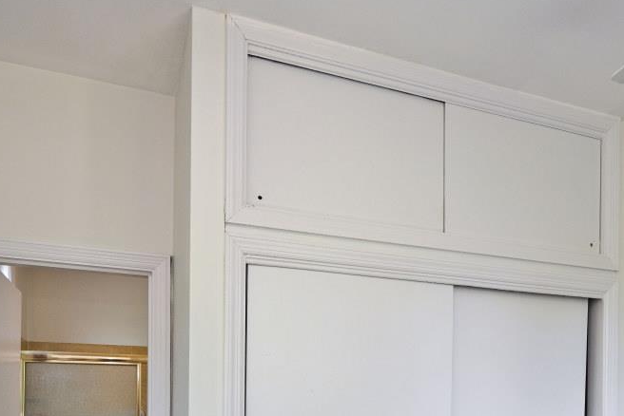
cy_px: 392
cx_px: 336
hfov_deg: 58.6
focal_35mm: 32
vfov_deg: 37.8
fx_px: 555
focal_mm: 14
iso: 200
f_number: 4.5
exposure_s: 1/60
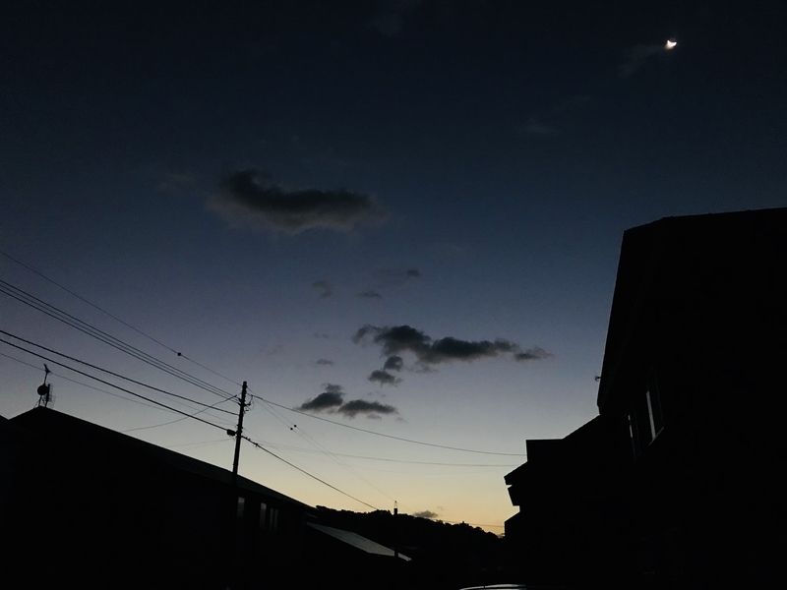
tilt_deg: +24.3
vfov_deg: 49.7
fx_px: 637
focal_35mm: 28
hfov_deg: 63.4
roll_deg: -0.5
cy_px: 295
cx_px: 394
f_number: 1.8
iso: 80
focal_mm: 3.99
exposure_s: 1/7
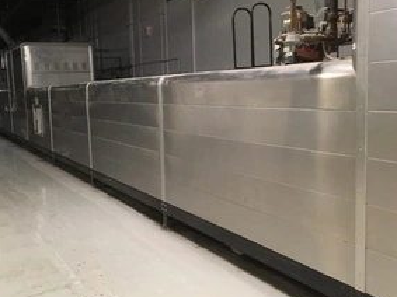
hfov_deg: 45.6
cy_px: 146
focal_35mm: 41
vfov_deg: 35.1
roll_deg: +1.9
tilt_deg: -8.0
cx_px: 166
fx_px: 470
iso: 200
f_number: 2.2
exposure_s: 1/20
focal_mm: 4.15
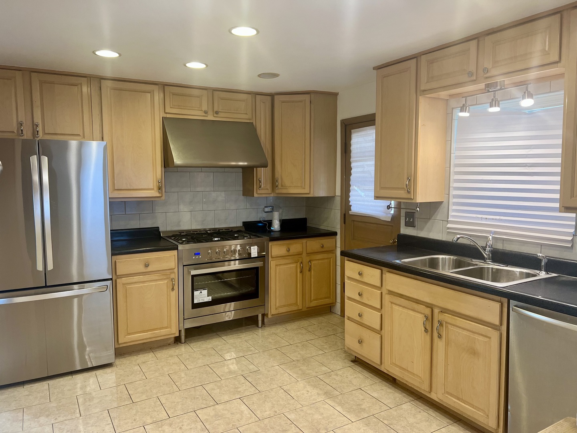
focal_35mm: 26
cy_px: 216
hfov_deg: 67.3
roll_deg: +0.8
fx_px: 433
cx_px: 288
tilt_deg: -5.6
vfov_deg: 53.1
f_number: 1.5
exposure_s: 1/120
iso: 125
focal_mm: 5.7
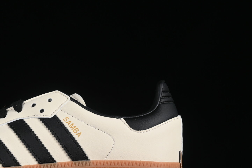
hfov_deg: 15.3
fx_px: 931
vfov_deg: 10.3
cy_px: 99
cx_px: 34
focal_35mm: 133
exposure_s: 1/80
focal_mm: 50
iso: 160
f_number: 8
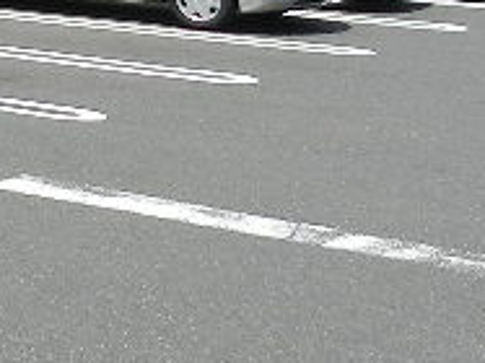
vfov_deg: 10.6
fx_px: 1764
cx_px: -526
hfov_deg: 13.2
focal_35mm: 126
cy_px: -399
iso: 160
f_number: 4.5
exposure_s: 1/800
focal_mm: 4
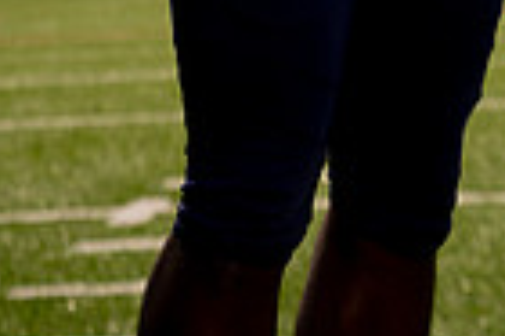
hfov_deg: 11.2
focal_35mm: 183
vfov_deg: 7.1
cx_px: 292
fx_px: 2564
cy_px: -448
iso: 100
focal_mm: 57
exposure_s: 1/800
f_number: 3.5
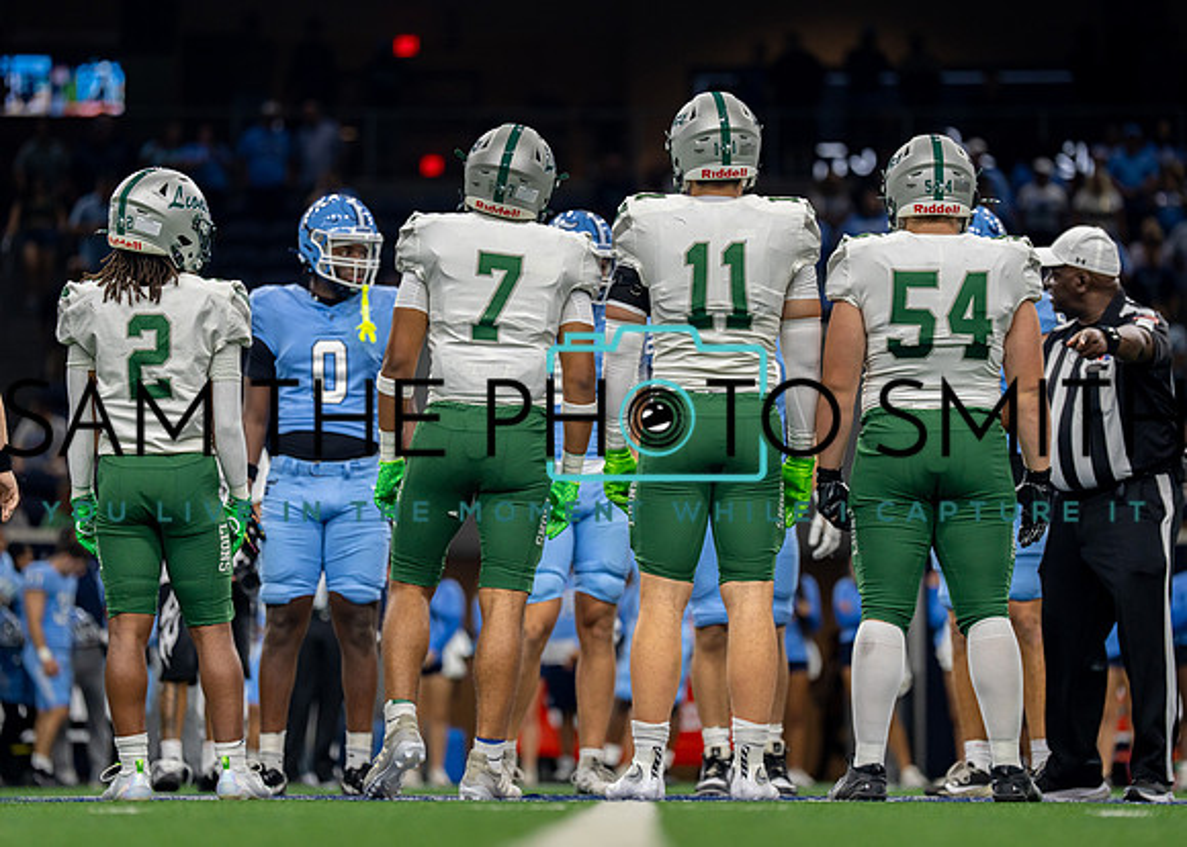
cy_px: 393
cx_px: 573
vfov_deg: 7.8
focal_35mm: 184
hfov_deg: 10.9
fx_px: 6198
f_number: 2.8
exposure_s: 1/500
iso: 500
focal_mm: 158
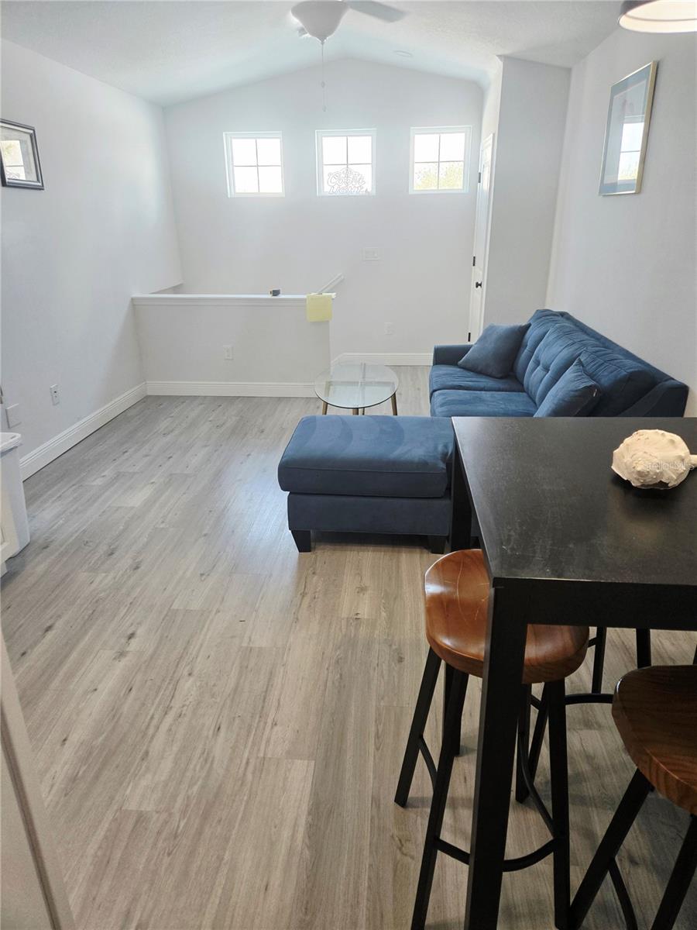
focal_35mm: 23
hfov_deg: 58.9
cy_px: 465
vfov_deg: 73.9
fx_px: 617
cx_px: 348
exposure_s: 1/120
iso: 125
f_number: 1.8
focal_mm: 5.4
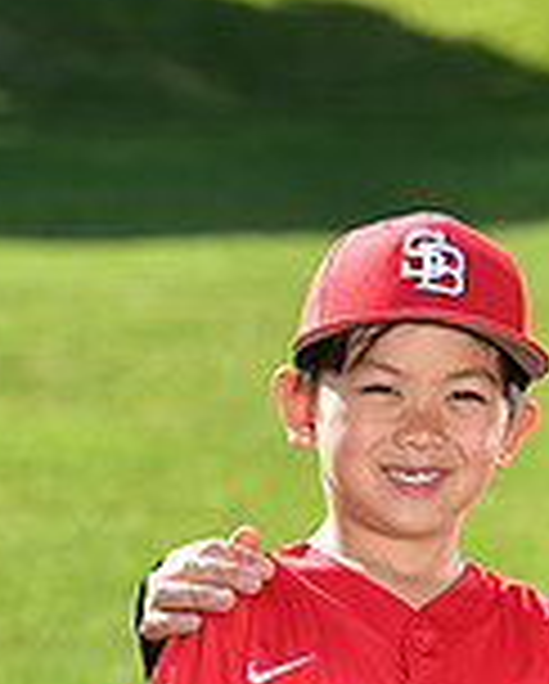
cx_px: 583
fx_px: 7986
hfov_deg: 3.9
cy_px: 909
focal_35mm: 394
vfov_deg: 4.9
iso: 80
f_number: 5
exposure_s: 1/250
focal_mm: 110
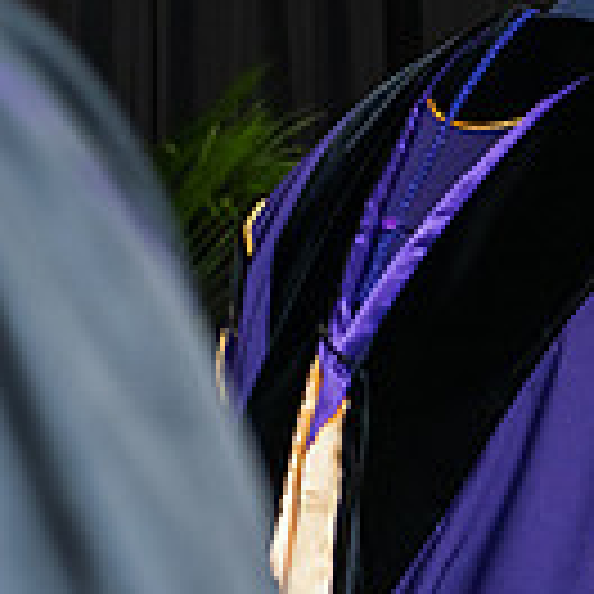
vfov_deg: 7.1
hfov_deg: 6.9
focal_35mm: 247
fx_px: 4795
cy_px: 214
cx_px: 1017
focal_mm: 66
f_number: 5
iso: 2000
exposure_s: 1/200
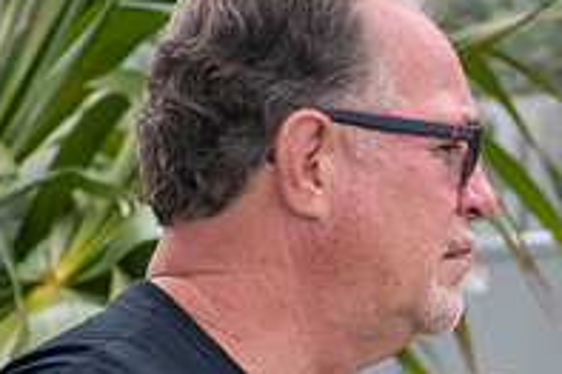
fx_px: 15192
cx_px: 659
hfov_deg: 2.1
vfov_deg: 1.4
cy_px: 518
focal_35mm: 974
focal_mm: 220
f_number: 5.6
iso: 800
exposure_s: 1/500
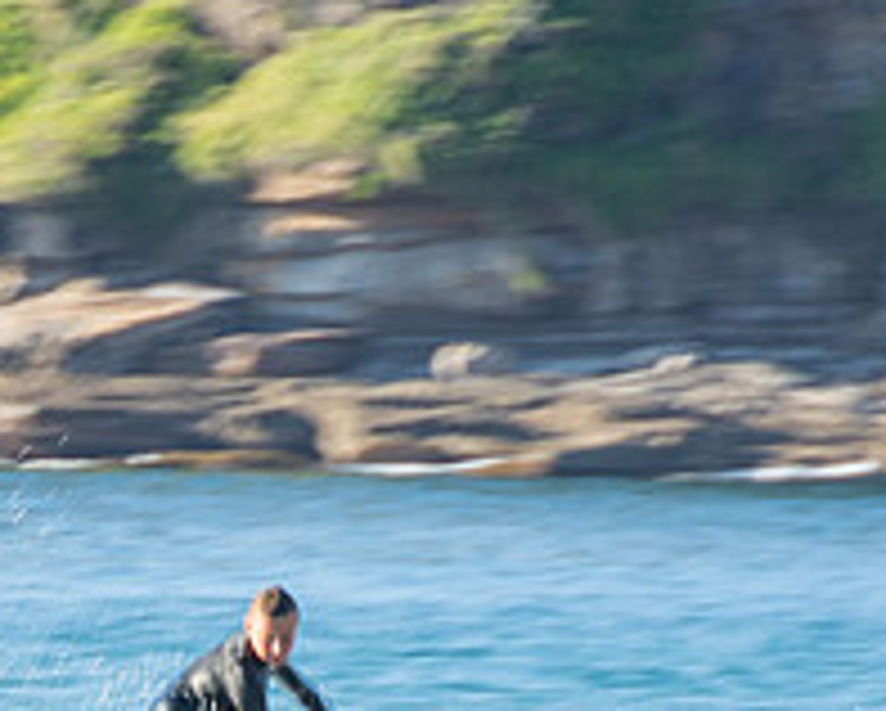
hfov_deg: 1.2
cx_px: 157
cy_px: 848
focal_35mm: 1657
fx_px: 43493
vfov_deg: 0.9
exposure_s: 1/30
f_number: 16
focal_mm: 400
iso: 100
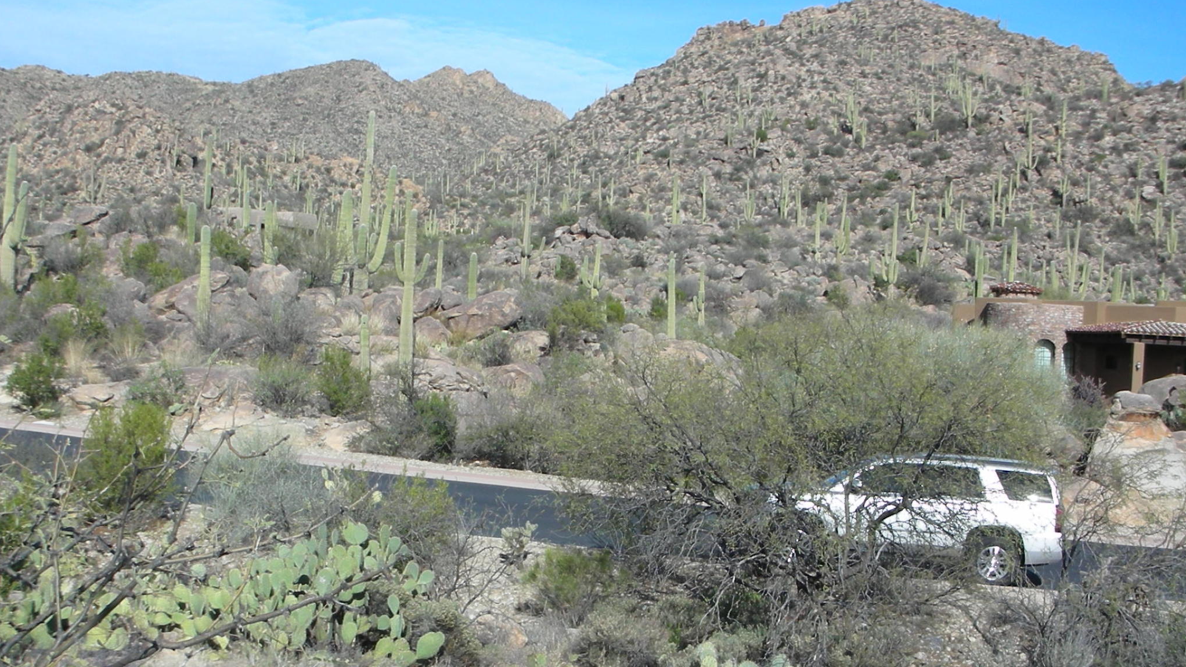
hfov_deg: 37.2
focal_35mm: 56
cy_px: 424
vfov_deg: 21.4
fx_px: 1761
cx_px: 514
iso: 50
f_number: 8.5
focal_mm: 5.8
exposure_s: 1/106
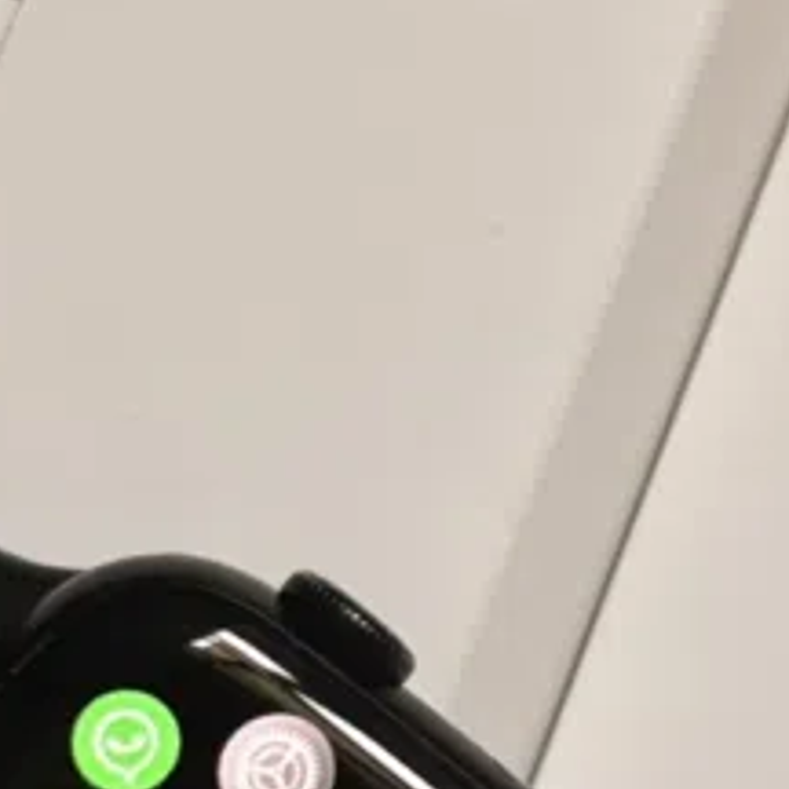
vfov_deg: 25.2
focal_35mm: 68
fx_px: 1754
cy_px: 537
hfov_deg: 24.9
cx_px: 650
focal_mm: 5.96
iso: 320
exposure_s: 1/60
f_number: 1.6
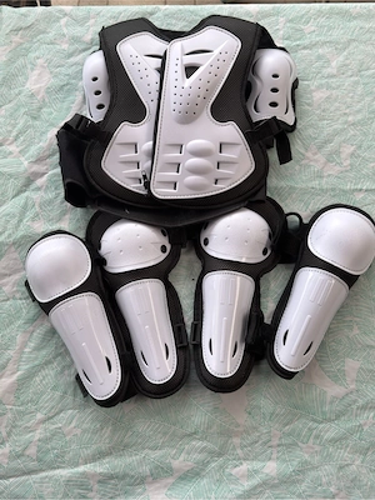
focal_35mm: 35
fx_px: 506
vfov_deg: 52.6
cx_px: 188
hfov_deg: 40.7
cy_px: 250
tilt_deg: -74.4
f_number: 1.78
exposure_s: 1/555
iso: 64
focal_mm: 6.76
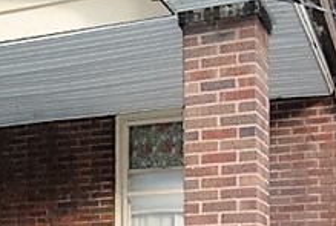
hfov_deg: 23.0
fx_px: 797
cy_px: 271
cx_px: 18
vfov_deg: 15.5
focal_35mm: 85
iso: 200
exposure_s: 1/125
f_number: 5.6
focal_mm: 11.5
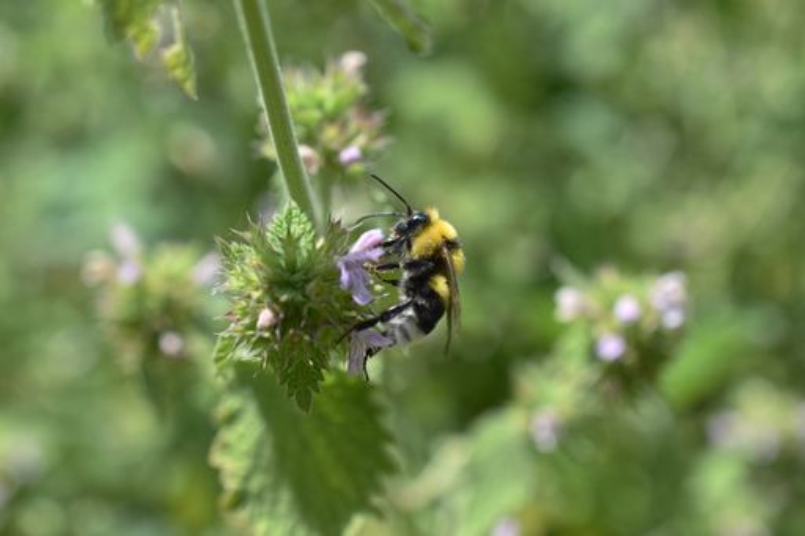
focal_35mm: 60
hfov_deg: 33.4
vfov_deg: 22.6
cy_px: 268
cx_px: 402
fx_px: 1341
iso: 400
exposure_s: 1/1600
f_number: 5.6
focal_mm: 40
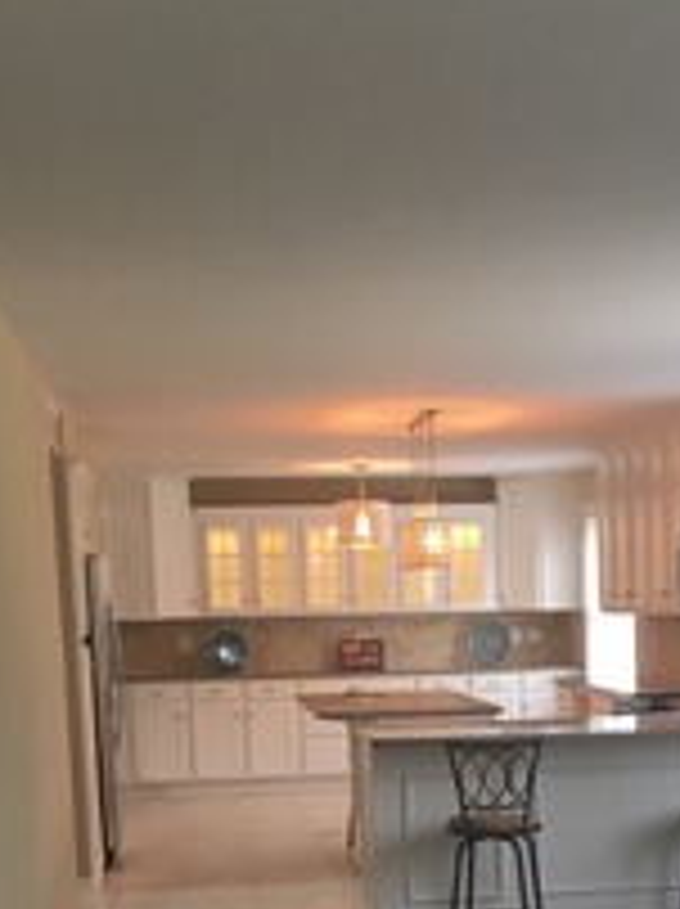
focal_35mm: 69
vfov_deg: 26.9
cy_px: 878
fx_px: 1811
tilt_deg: -7.5
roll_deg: -0.2
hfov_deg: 20.9
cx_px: 576
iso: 25
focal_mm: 4.15
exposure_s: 1/15
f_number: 2.2
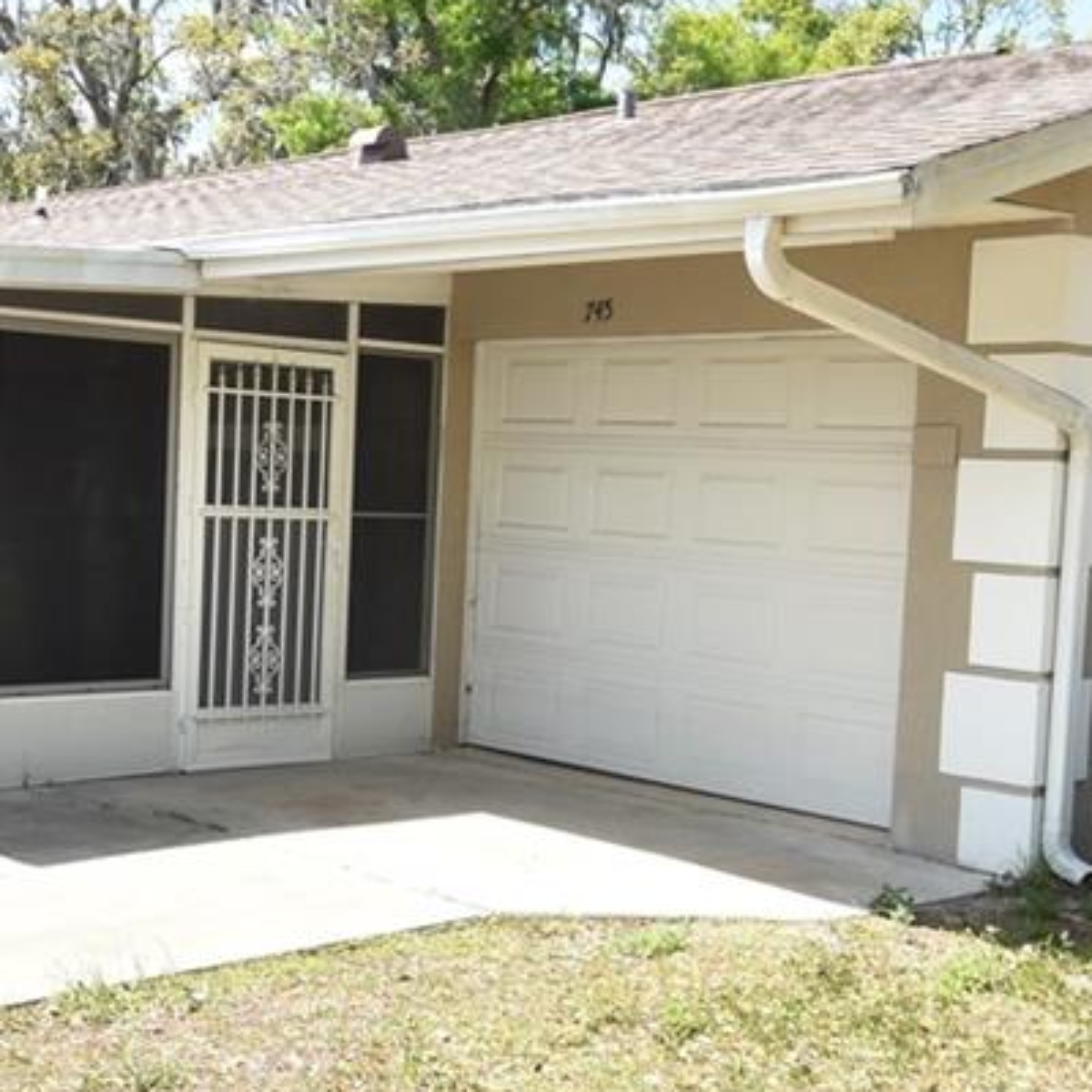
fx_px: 1820
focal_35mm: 51
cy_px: 595
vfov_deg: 33.4
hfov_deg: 32.9
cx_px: 306
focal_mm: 10
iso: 200
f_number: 8
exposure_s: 1/250
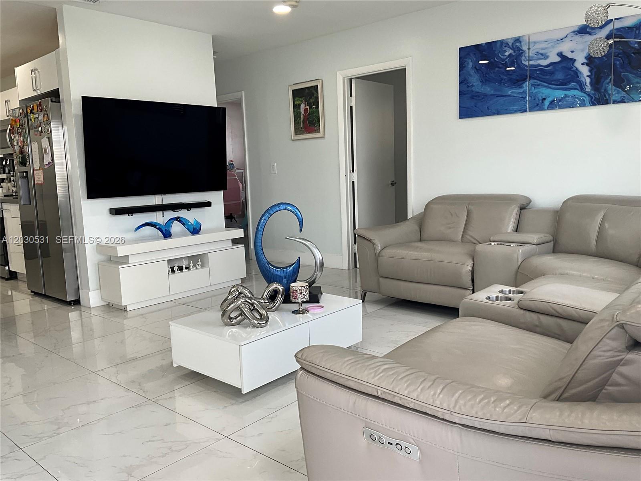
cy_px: 240
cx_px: 320
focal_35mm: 29
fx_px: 537
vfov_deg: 48.2
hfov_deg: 61.7
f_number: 1.8
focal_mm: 3
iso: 40
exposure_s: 1/120
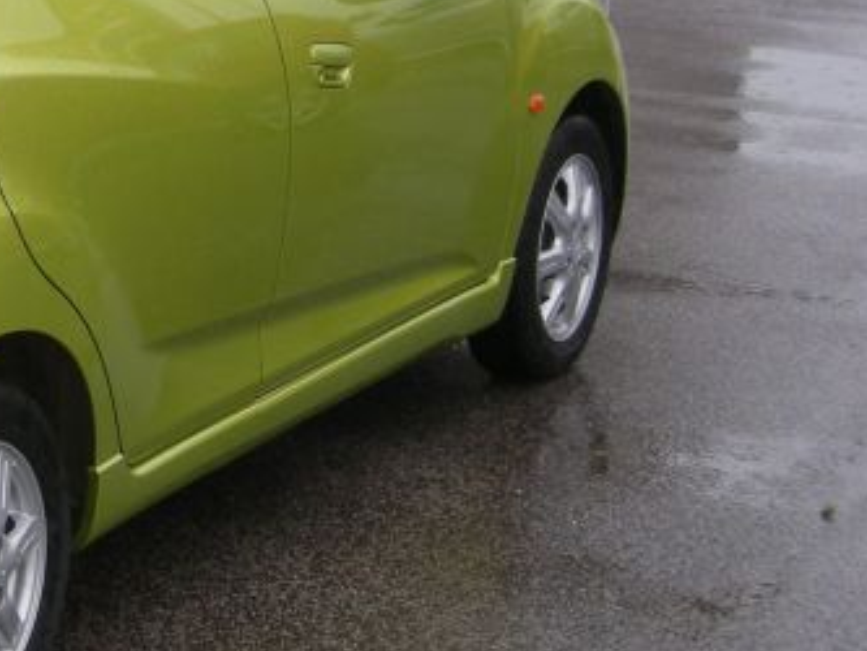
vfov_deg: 12.3
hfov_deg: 15.9
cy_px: 33
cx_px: -156
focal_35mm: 119
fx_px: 2982
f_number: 3.1
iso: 64
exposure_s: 1/64.6
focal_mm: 7.1
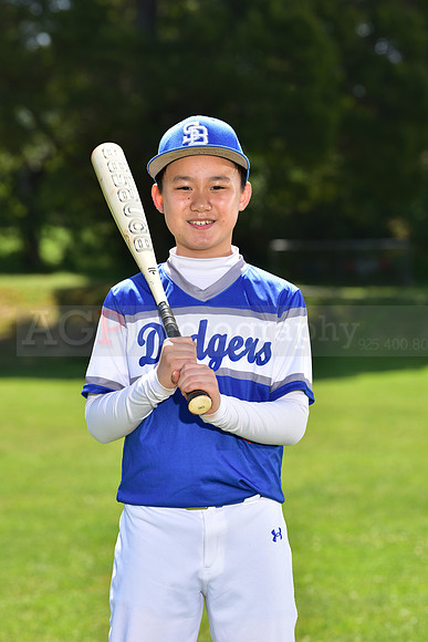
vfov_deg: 15.2
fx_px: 2406
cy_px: 321
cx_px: 214
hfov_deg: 10.2
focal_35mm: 135
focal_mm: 135
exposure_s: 1/200
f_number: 5.6
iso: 80
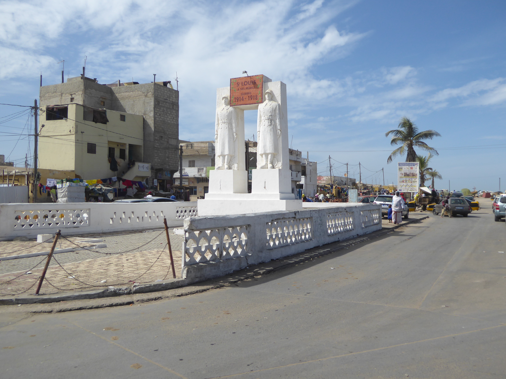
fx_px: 468
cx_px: 253
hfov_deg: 56.8
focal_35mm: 32
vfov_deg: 44.2
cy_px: 190
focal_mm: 5.4
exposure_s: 1/1000
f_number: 3.5
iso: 80
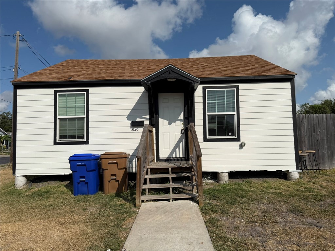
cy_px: 126
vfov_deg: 56.8
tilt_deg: +3.7
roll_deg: +1.3
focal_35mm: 24
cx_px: 168
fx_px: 232
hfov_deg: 71.6
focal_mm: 6.76
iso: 80
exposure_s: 1/14286
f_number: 1.78
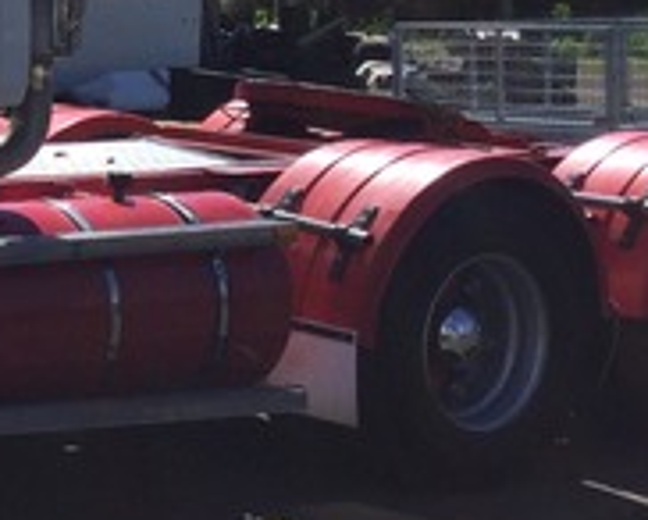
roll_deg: -0.6
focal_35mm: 133
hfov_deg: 13.3
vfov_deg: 11.5
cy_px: -25
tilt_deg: -2.1
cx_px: -456
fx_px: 2553
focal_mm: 3.3
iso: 25
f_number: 2.4
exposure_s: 1/1812
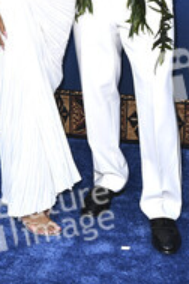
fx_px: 717
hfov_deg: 15.0
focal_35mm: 91
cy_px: -5
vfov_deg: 21.5
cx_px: 81
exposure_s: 1/250
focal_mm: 43
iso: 1000
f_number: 6.3
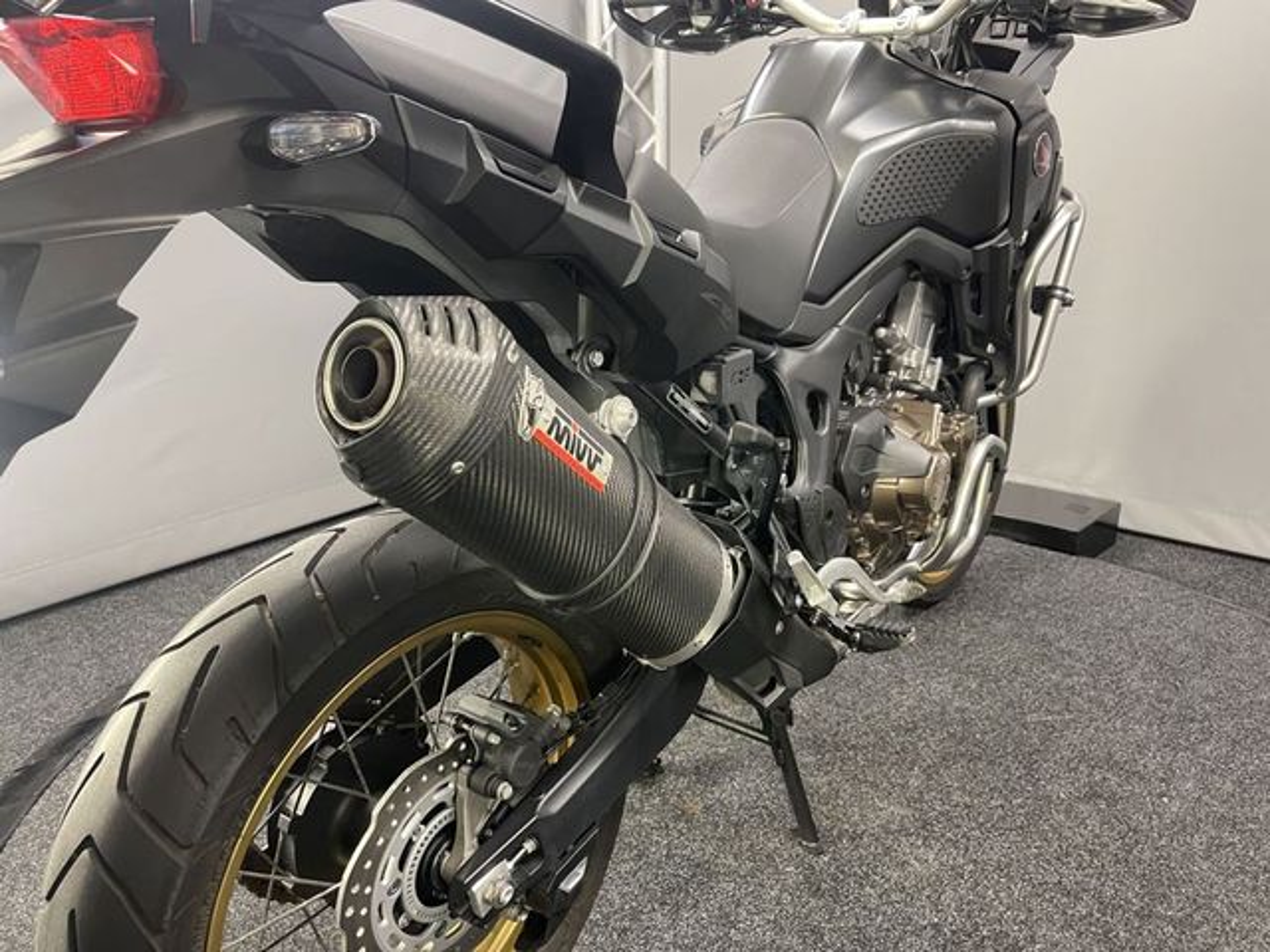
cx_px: 635
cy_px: 476
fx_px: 917
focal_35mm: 25
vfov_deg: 54.9
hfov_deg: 69.4
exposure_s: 1/50
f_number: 1.6
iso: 250
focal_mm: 5.1
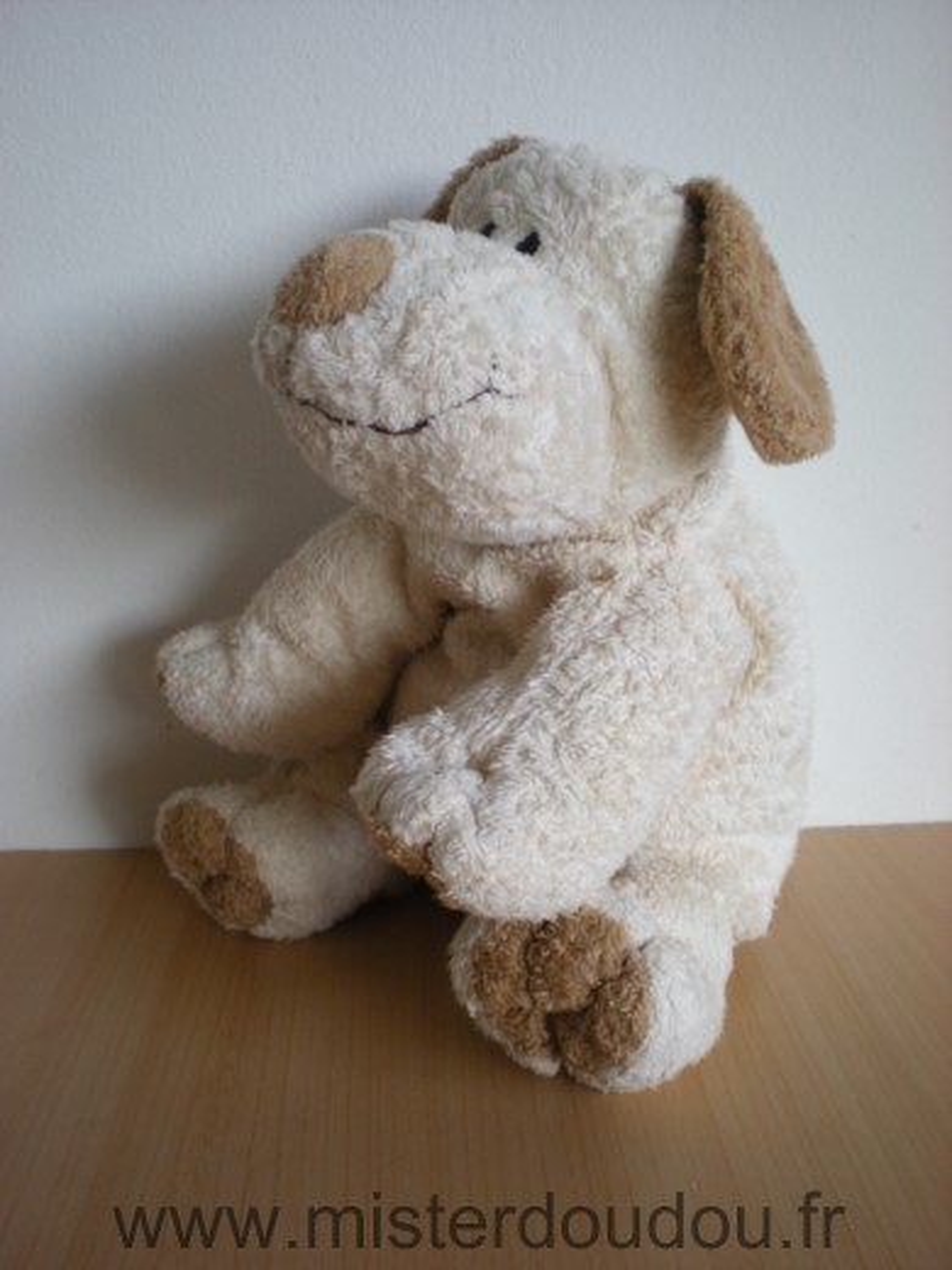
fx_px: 1393
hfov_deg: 37.7
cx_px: 476
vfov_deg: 49.0
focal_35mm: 38
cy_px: 635
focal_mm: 6.3
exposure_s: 1/57.1
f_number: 3.1
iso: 143
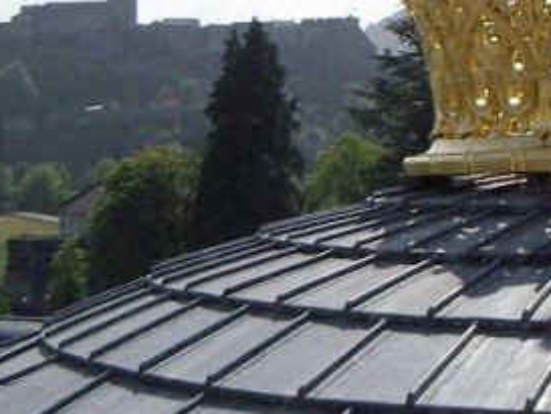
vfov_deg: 13.8
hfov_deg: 18.3
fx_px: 1704
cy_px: 65
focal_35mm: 107
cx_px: 381
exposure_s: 1/1500
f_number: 4.8
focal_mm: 5.8
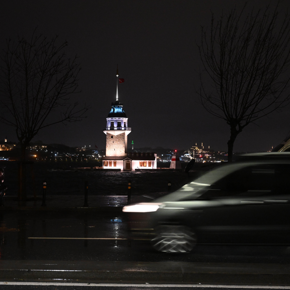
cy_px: 153
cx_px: 119
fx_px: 588
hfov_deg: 27.7
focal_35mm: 62
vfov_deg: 27.7
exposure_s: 1/25
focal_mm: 46
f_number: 5.6
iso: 5000
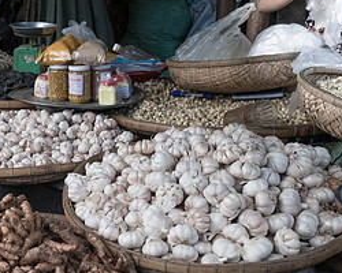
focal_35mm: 54
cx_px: 3
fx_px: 547
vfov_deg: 28.1
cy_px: 159
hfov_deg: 32.1
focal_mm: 14
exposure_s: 1/125
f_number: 4.5
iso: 800
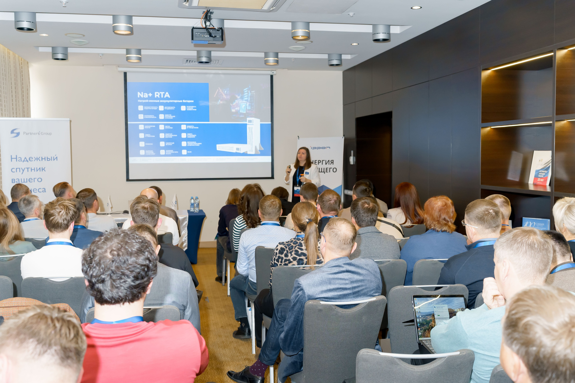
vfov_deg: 37.9
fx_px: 559
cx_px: 288
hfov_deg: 54.4
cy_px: 192
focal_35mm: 35
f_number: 4.5
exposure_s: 1/125
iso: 1600
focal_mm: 35
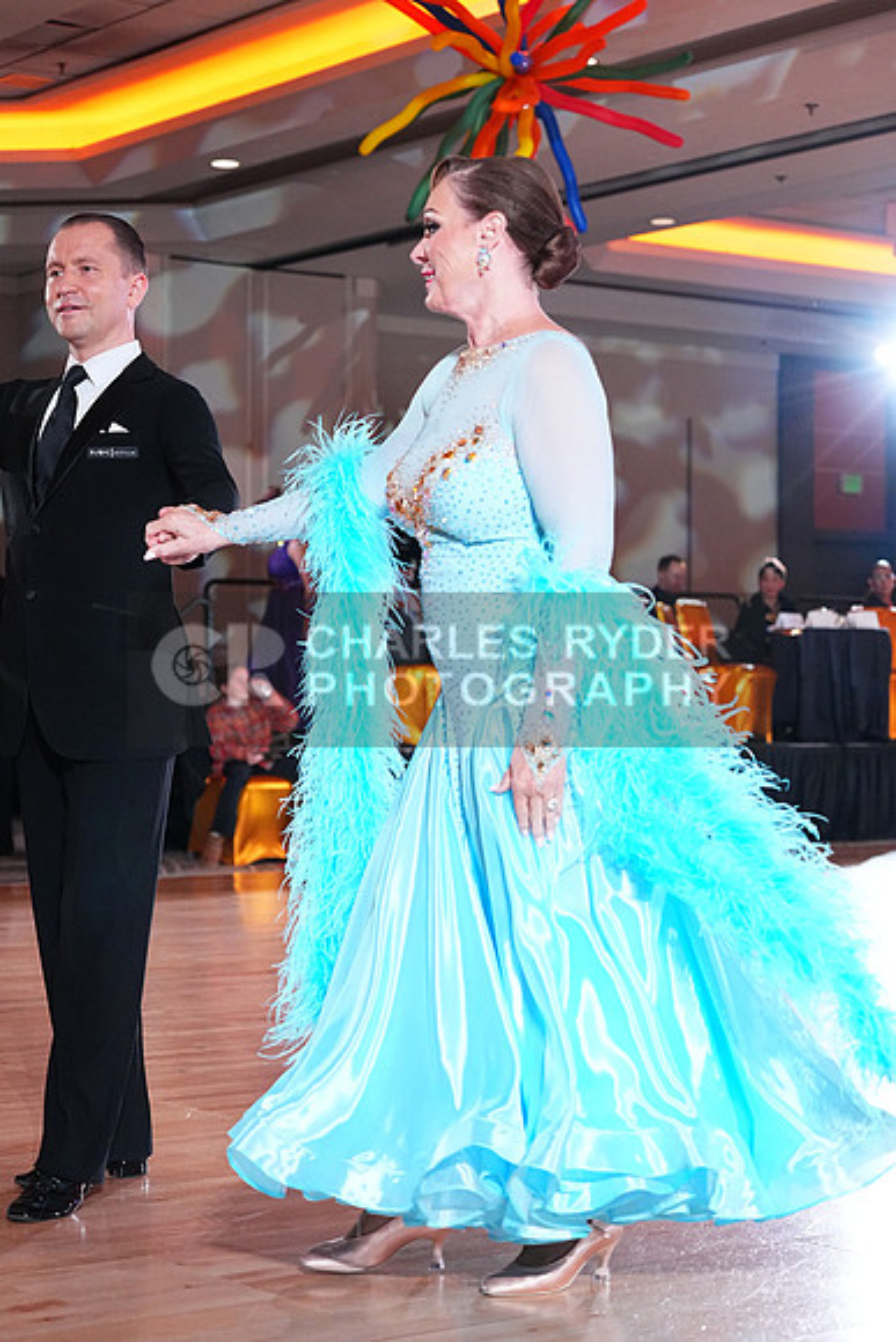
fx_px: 2612
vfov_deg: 28.8
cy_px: 671
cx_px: 448
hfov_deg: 19.5
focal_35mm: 70
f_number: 4.5
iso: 5000
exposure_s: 1/400
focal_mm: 70
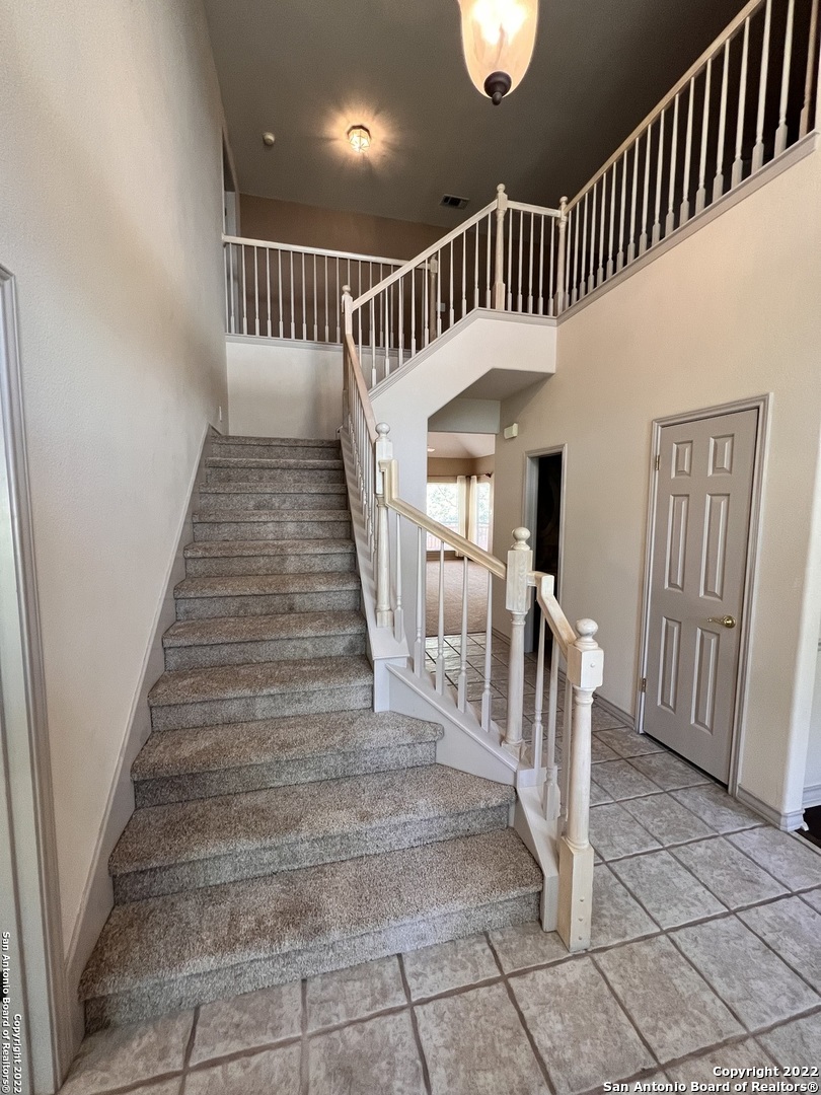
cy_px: 548
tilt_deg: -5.2
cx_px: 410
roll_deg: -0.1
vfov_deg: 106.2
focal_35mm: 13
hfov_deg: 89.9
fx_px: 411
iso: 250
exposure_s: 1/60
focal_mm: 1.57
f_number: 1.8
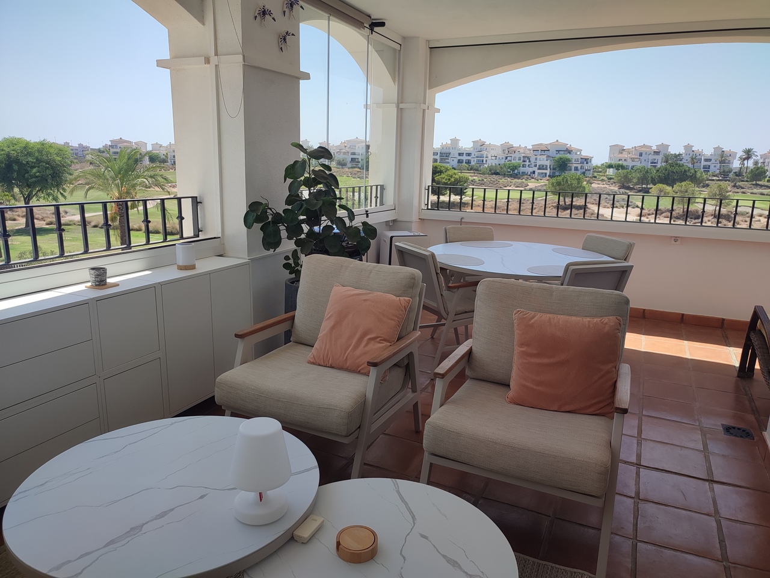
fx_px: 556
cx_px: 385
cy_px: 289
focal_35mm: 25
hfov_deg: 69.4
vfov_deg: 54.9
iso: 50
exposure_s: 1/651
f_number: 1.9
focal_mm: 6.04
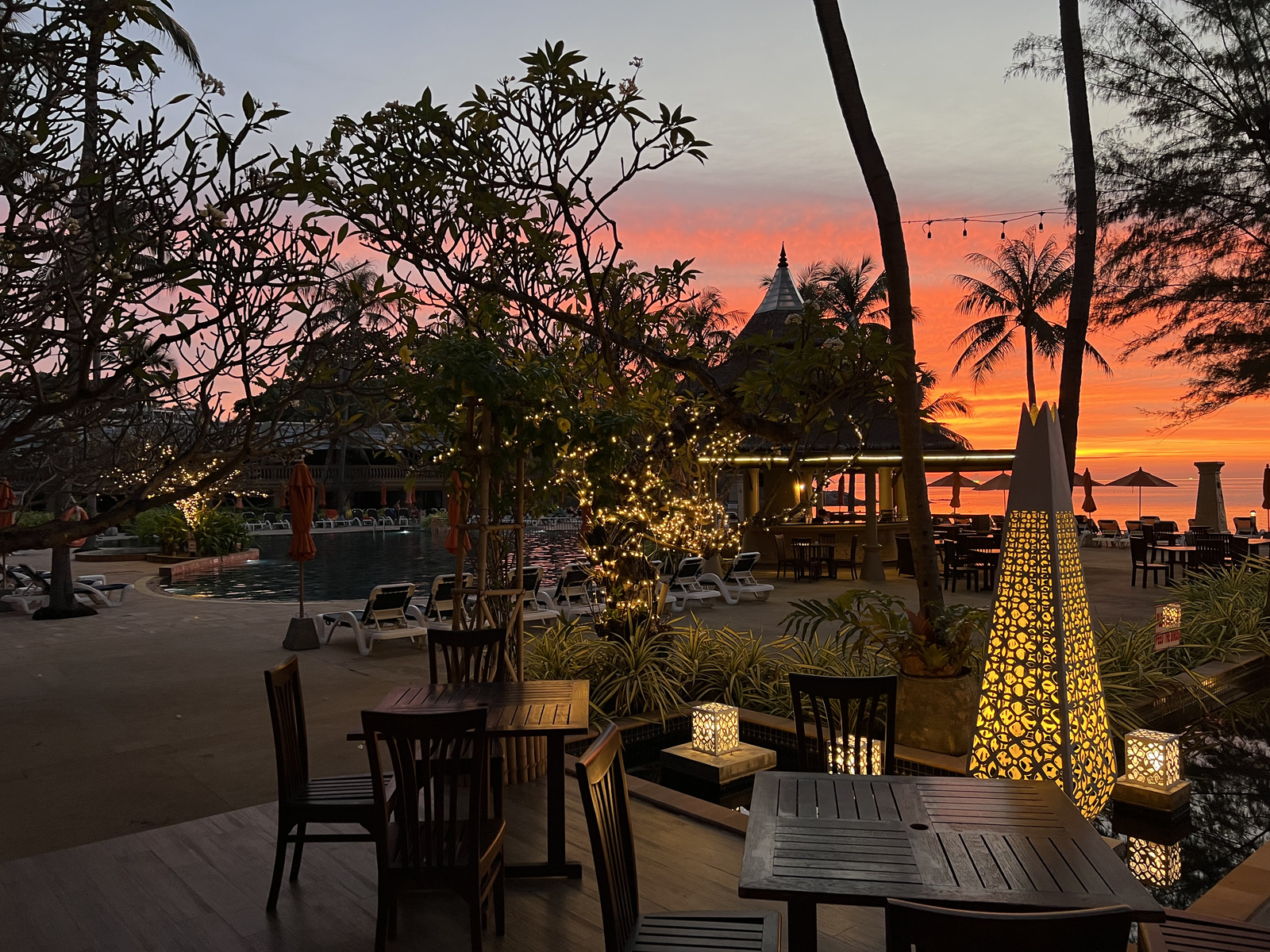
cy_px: 476
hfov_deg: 67.3
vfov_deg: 53.1
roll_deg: +1.0
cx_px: 635
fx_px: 954
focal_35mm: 26
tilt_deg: +0.4
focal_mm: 5.7
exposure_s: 1/50
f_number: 1.5
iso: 64
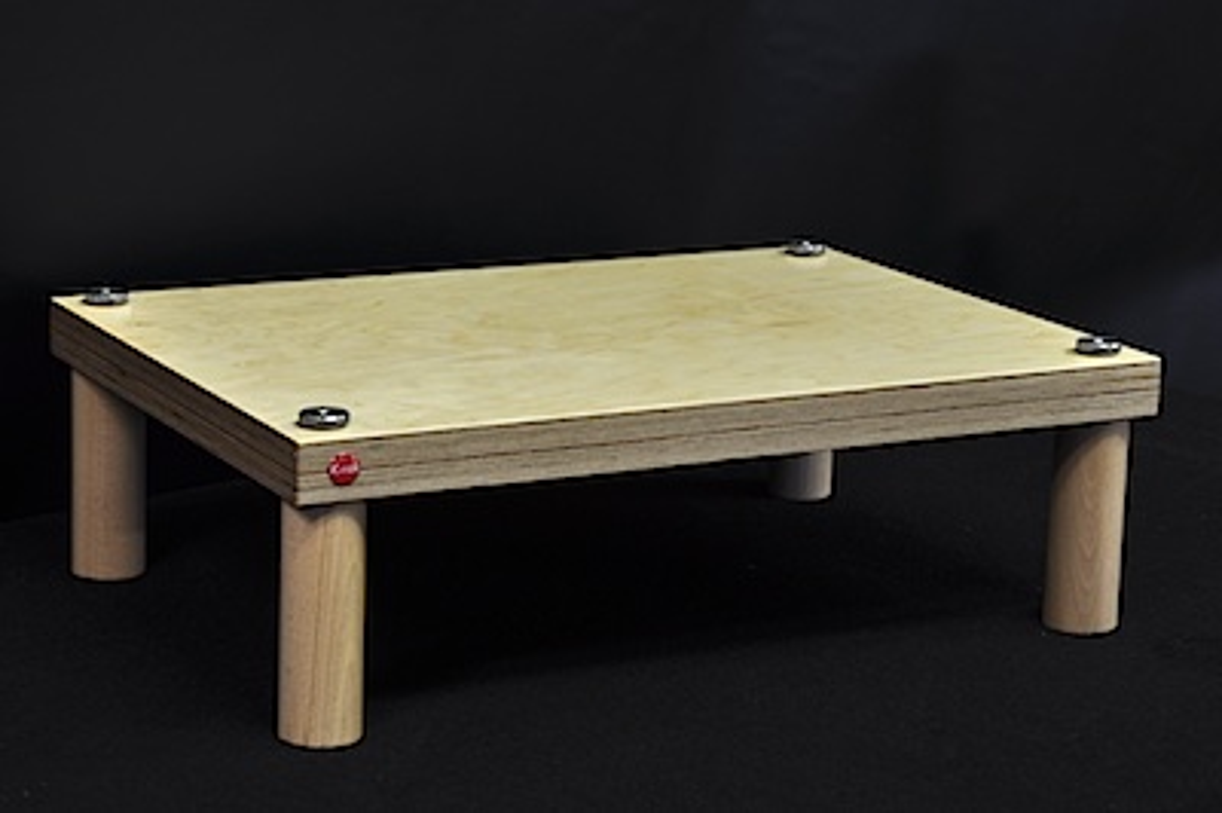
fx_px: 3154
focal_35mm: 93
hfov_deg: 21.9
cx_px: 611
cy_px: 406
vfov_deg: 14.7
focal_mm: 62
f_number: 9
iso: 200
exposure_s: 1/3
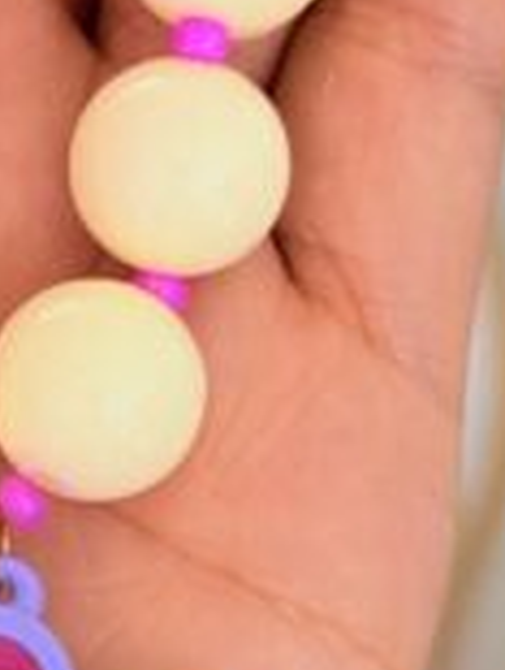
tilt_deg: -52.7
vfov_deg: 11.1
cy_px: 318
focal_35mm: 177
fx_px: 3429
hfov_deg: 8.3
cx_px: -91
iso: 160
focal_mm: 6.76
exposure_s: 1/60
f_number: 1.78
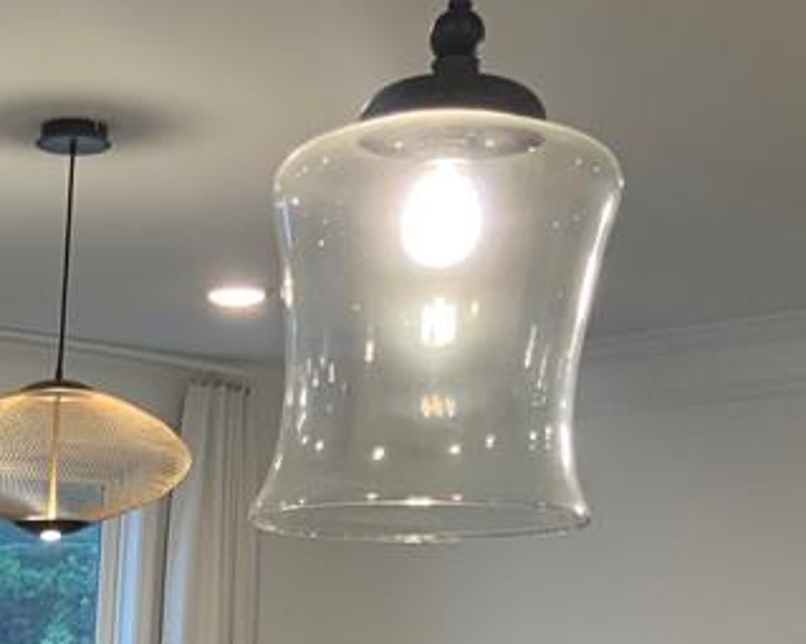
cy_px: 945
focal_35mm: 91
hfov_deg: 19.7
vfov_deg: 15.6
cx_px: -182
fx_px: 2170
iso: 50
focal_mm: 3
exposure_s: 1/60
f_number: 1.8
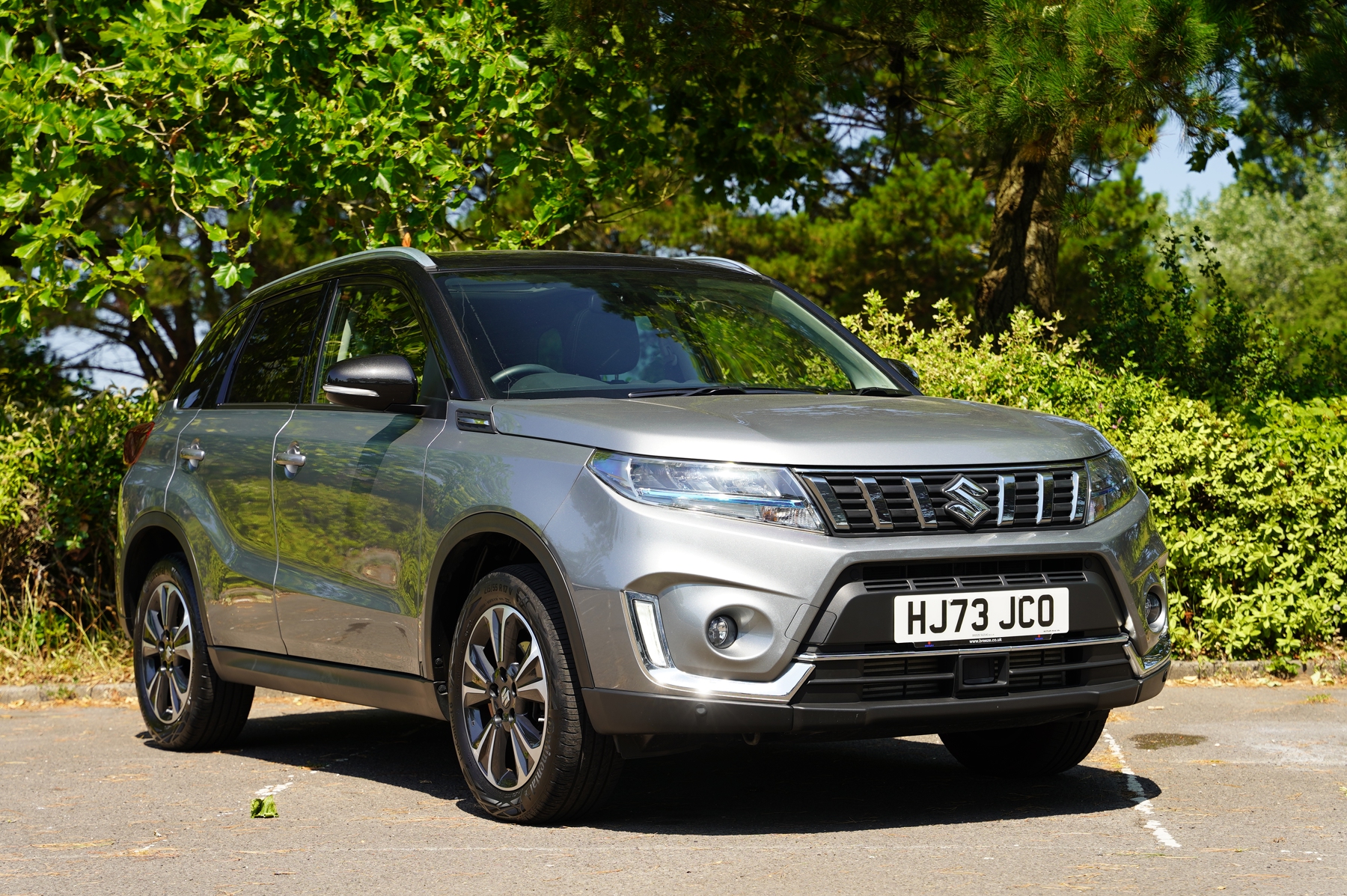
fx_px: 2617
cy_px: 448
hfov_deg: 28.9
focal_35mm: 70
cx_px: 674
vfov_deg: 19.4
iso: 100
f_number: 5
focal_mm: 70
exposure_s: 1/125
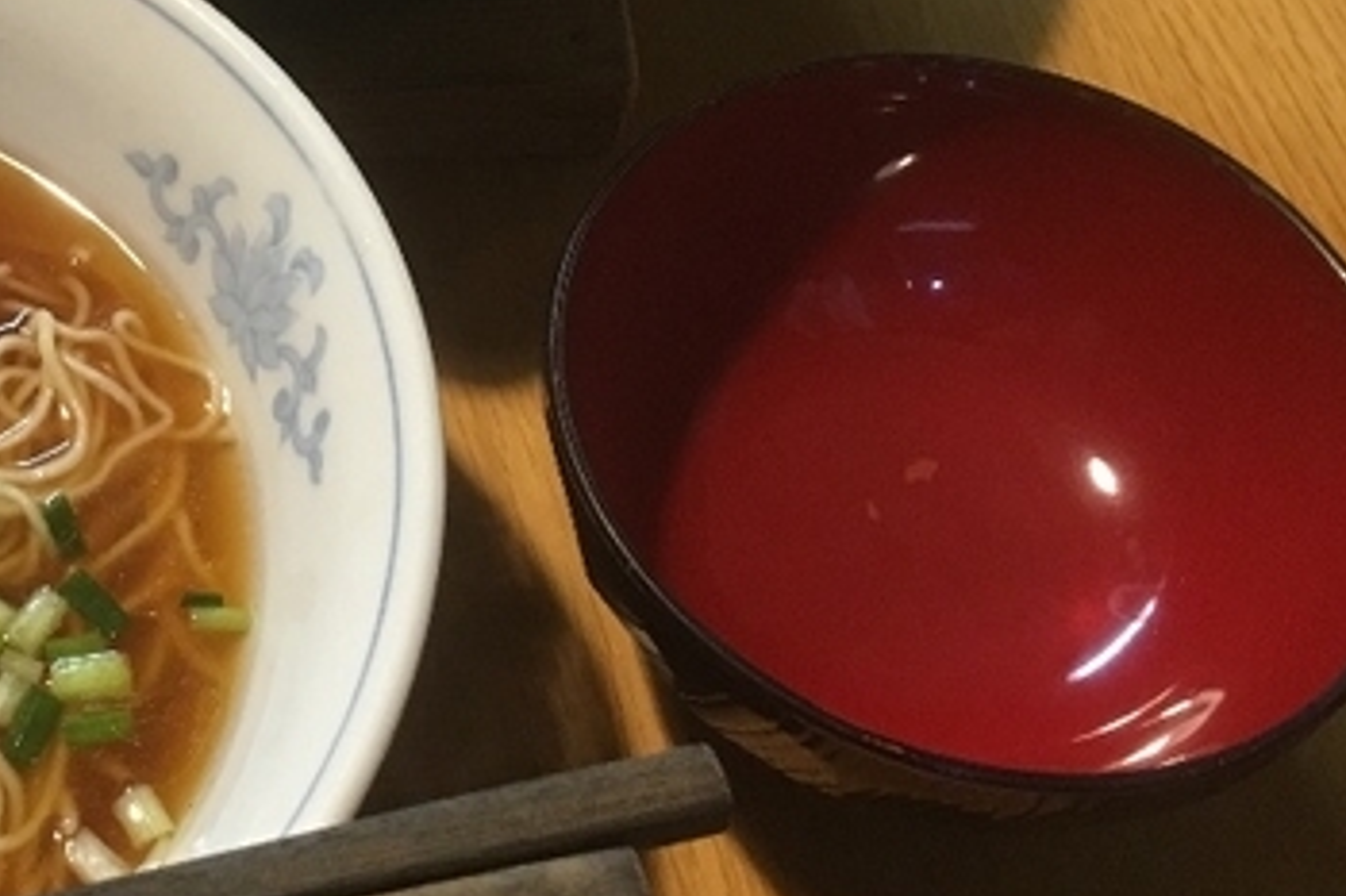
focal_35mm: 69
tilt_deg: -53.8
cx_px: 85
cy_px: 162
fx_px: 2578
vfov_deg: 19.5
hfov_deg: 27.9
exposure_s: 1/10
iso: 80
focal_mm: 4.15
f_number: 2.2
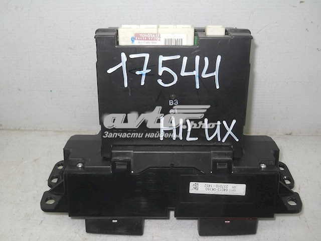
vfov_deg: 35.1
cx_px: 160
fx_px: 380
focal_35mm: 41
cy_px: 120
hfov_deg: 45.8
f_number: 5.5
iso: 80
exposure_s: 1/30
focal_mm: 6.72
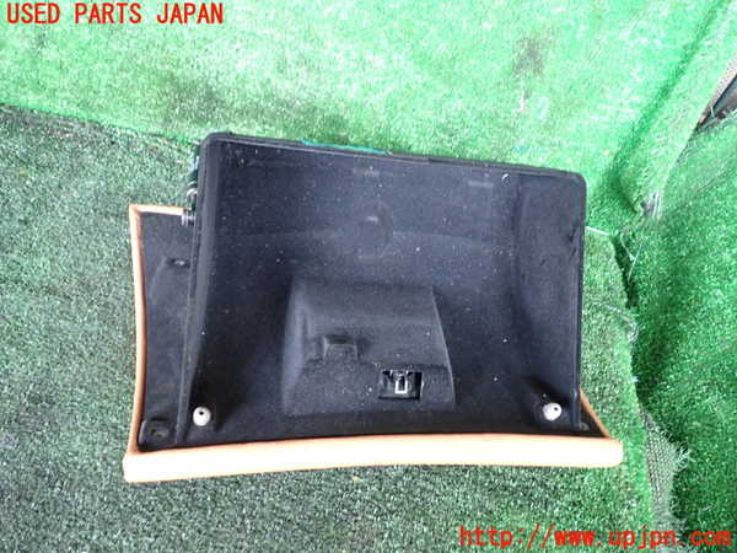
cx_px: 368
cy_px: 276
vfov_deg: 46.8
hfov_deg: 60.0
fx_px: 639
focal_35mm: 30
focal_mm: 5.4
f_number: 2.3
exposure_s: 1/30
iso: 640
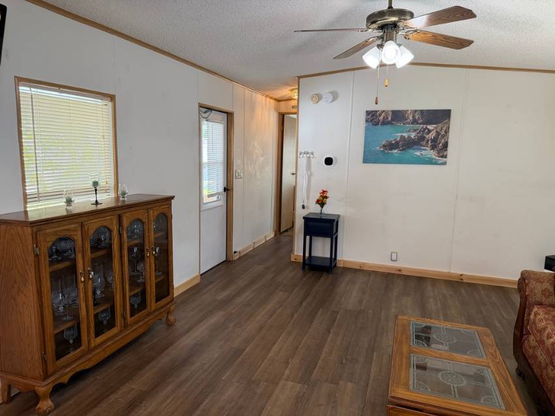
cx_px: 278
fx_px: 385
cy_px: 208
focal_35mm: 24
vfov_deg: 56.8
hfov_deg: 71.6
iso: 200
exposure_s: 1/120
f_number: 1.78
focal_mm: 6.76
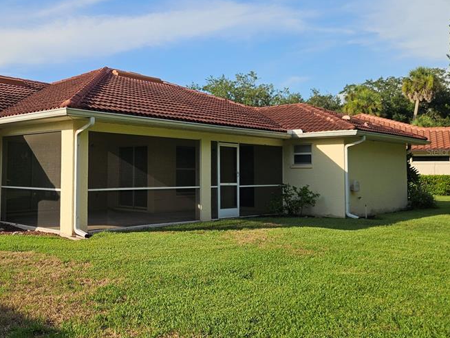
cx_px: 116
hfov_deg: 49.4
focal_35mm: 36
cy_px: 151
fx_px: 468
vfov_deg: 39.6
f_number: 1.8
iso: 25
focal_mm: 5.4
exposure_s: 1/1723
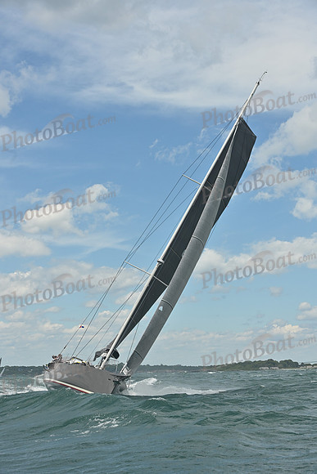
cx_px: 158
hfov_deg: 19.5
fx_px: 924
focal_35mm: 70
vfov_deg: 28.8
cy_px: 237
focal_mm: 70
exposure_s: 1/1250
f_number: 10
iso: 250
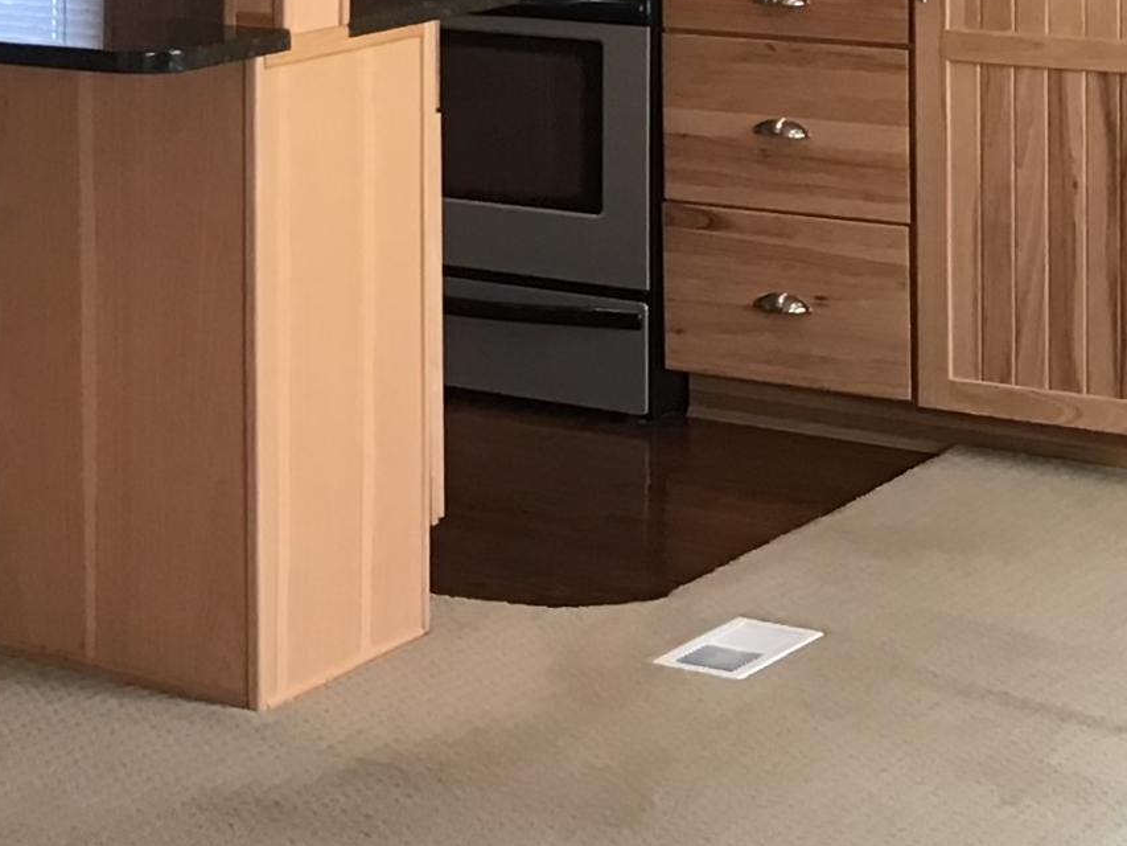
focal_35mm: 109
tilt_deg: -0.6
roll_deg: +0.8
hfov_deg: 17.2
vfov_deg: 13.0
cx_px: -231
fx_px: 3549
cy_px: -308
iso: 50
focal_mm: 3.3
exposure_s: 1/30
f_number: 2.4
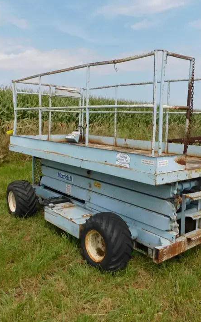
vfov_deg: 58.1
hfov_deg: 38.3
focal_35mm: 33
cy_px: 159
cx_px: 112
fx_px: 289
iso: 125
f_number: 6
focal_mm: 4
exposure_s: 1/500
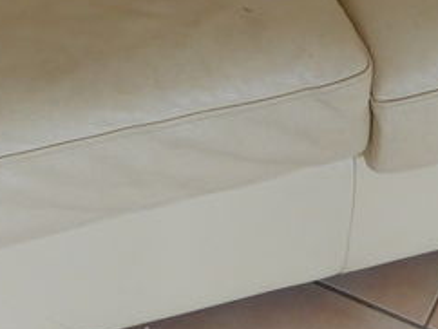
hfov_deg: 19.8
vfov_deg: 14.4
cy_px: -83
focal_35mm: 99
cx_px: 270
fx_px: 1254
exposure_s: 1/30
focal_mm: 4.3
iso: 320
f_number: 3.4
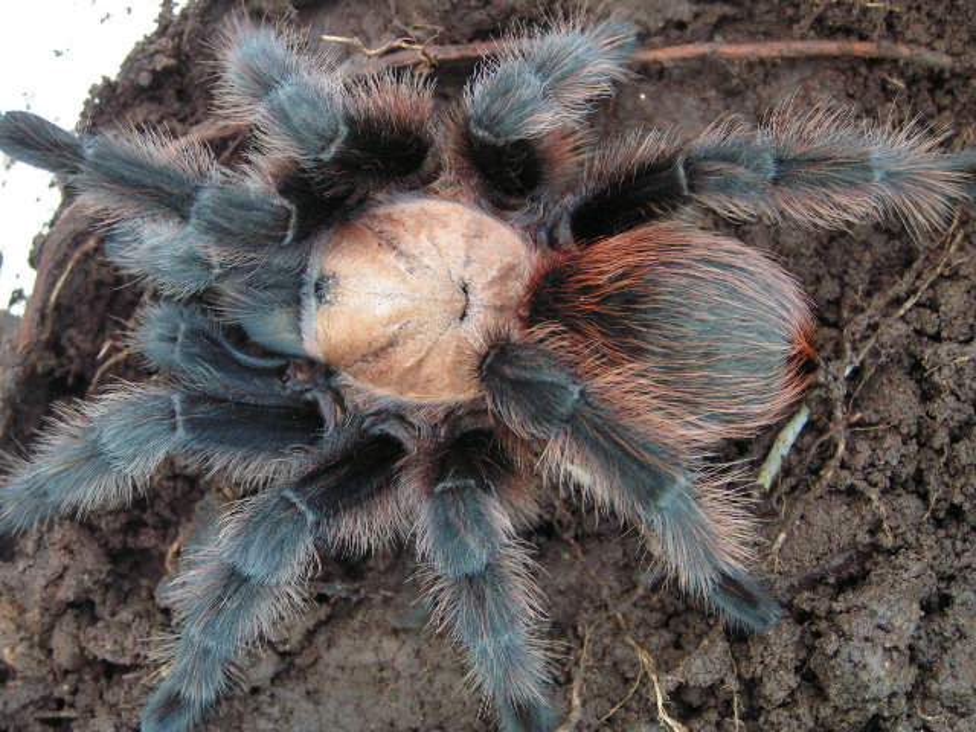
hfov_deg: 24.4
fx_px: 2256
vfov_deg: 18.4
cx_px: 488
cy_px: 366
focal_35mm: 80
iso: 200
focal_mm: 13.4
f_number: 3.2
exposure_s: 1/50
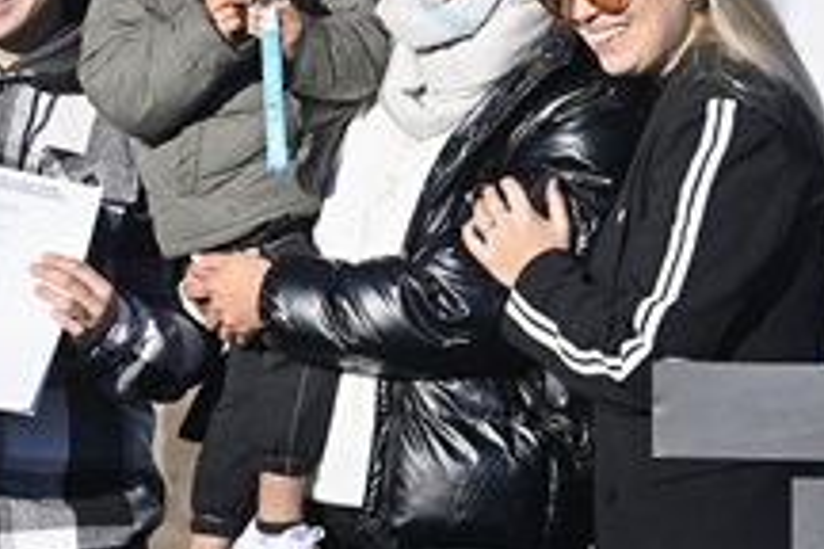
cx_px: -95
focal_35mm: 327
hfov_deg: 6.3
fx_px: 7484
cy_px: 259
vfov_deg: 4.2
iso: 160
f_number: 4
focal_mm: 122
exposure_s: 1/2000
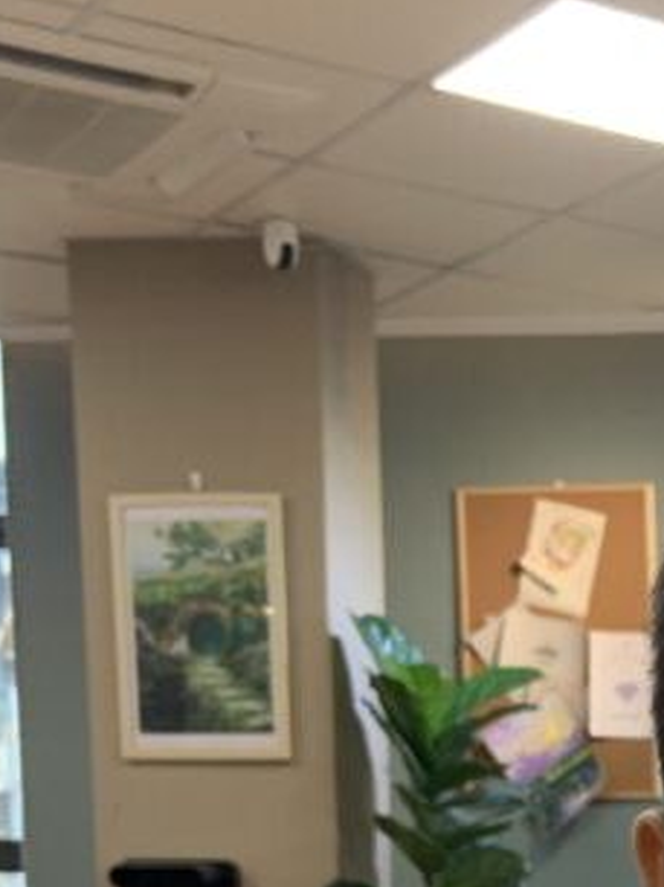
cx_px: 937
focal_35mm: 85
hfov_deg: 16.1
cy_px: 1139
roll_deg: +0.3
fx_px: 2177
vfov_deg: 21.0
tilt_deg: -7.1
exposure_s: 1/84
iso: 100
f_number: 1.8
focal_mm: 4.25
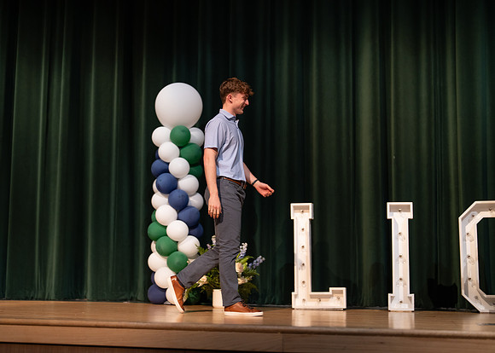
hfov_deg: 34.7
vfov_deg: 25.1
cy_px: 178
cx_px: 219
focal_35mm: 56
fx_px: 792
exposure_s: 1/320
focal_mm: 50
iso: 500
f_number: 1.2
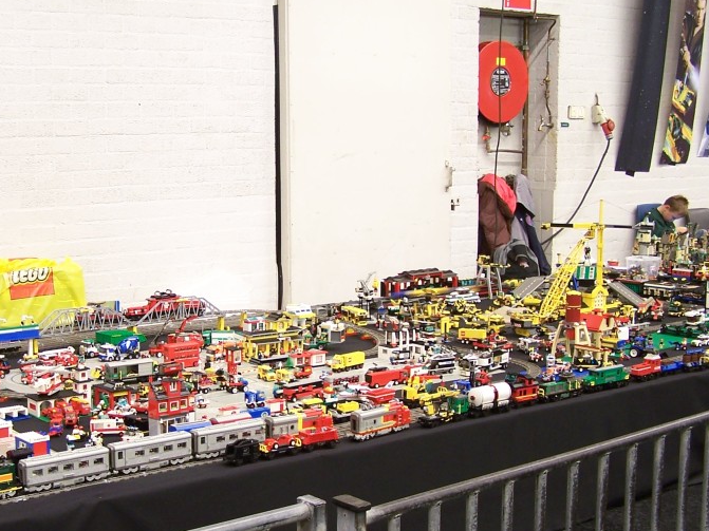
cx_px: 270
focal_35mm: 58
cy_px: 326
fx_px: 1188
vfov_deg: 25.2
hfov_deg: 33.1
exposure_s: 1/2
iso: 80
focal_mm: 6.3
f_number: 2.8
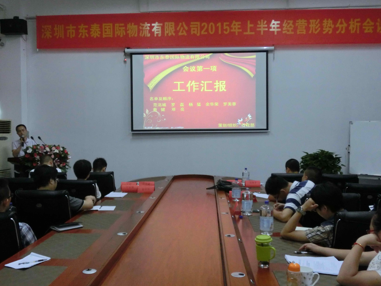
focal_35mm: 36
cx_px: 187
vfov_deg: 39.7
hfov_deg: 51.4
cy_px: 146
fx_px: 396
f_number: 4
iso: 800
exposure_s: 1/80
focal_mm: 6.1
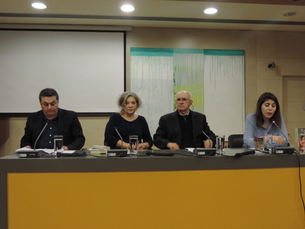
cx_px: 152
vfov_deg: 40.7
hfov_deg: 52.6
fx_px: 308
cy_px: 114
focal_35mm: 35
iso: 400
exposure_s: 1/40
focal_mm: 6.2
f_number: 3.3
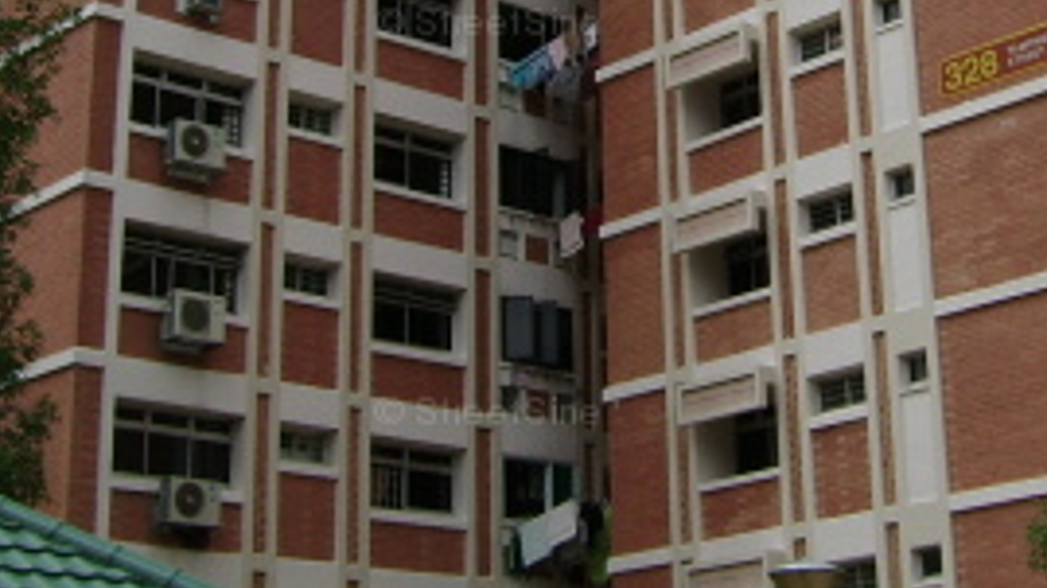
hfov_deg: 27.1
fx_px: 2164
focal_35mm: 78
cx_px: 666
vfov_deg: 15.2
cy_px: 27
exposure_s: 1/706
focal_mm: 5.95
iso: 50
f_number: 5.8
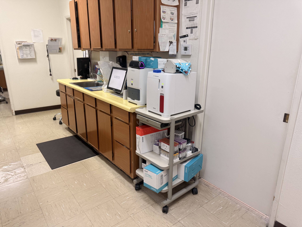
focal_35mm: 24
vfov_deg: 56.8
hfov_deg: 71.6
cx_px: 151
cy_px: 114
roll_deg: -0.5
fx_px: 209
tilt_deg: -17.7
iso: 160
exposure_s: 1/60
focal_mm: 6.76
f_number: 1.78
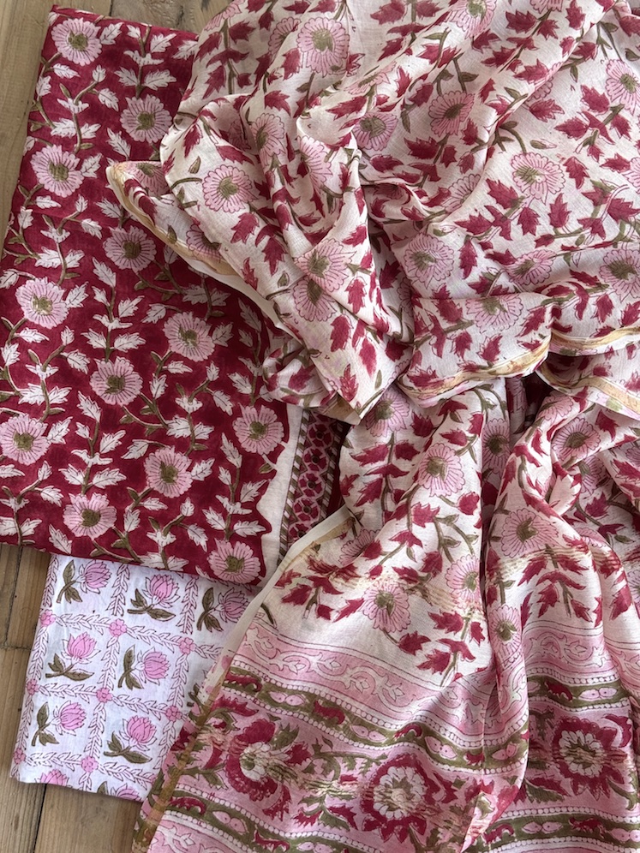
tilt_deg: -83.7
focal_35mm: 48
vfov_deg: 39.7
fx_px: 1183
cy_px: 426
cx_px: 320
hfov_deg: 30.3
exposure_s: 1/374
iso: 64
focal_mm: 6.76
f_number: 1.78
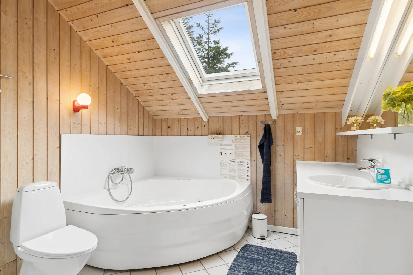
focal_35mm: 18
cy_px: 138
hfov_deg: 90.0
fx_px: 206
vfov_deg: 67.4
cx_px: 206
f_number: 8
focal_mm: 12
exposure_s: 1/40
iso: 200
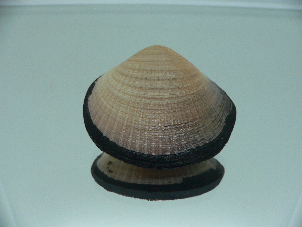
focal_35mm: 35
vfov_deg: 40.7
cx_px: 151
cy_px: 114
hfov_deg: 52.6
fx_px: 305
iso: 80
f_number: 2.8
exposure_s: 1/60
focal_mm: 4.6
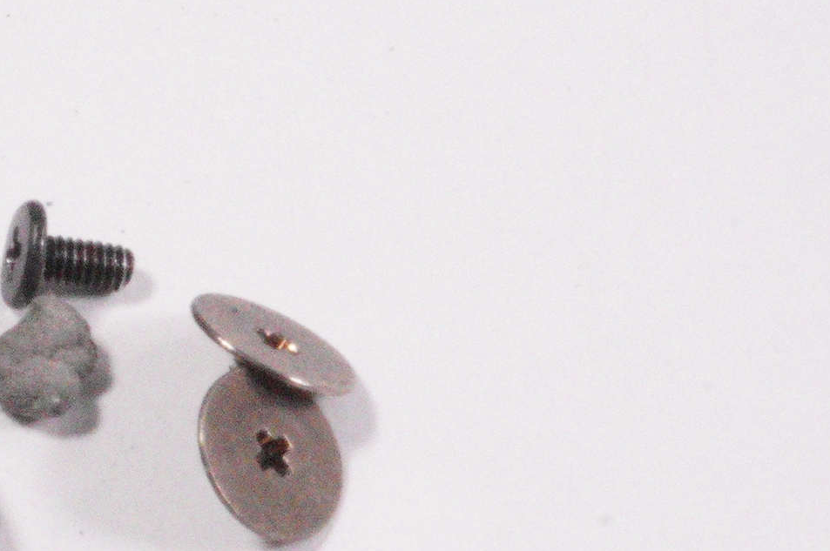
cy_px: 220
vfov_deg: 7.6
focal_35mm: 180
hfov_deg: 11.1
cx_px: -363
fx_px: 4145
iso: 12800
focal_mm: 38
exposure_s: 1/200
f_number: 32
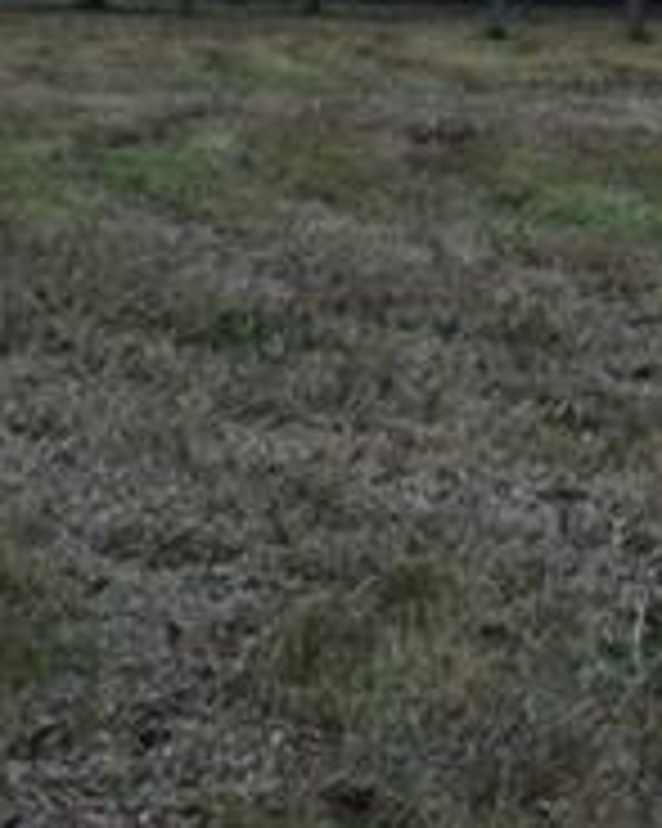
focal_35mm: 314
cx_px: 2265
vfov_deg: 6.1
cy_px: -477
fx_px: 7696
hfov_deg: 4.6
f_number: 9
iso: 400
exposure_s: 1/160
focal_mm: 40
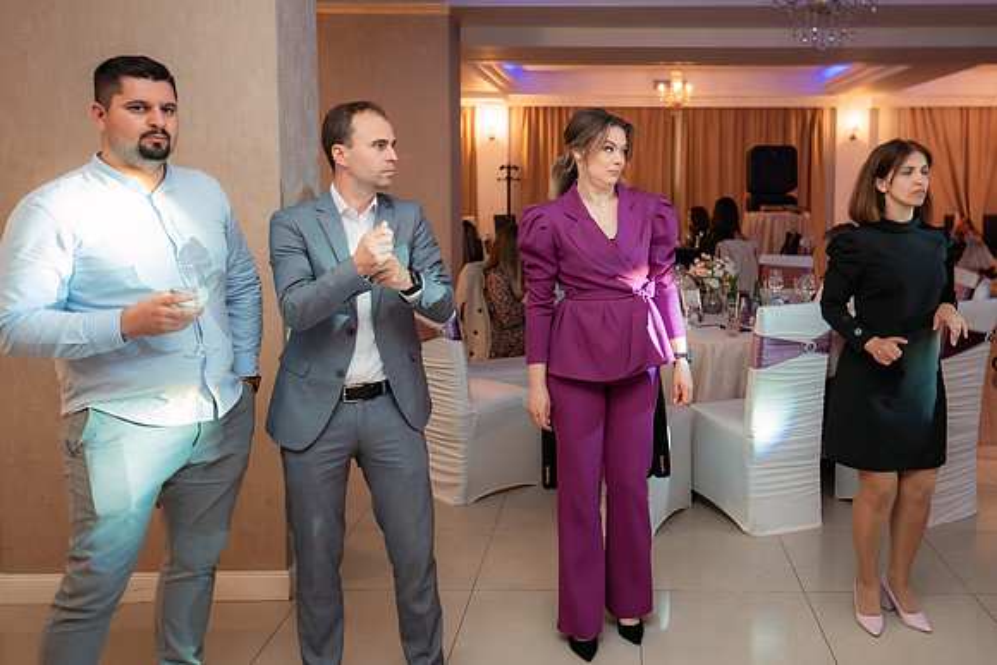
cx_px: 597
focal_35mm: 34
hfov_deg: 56.1
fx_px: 928
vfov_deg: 39.3
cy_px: 267
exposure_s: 1/200
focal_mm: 28
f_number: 2.8
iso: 1600
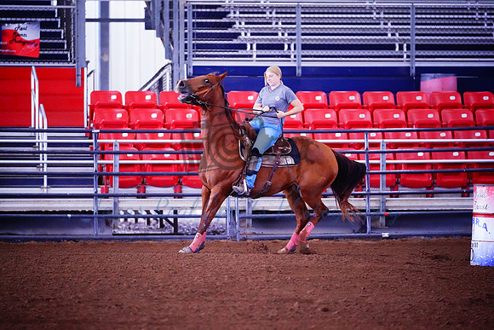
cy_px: 165
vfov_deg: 6.9
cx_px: 247
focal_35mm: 200
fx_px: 2745
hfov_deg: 10.3
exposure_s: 1/1600
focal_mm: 200
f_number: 2.8
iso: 16000
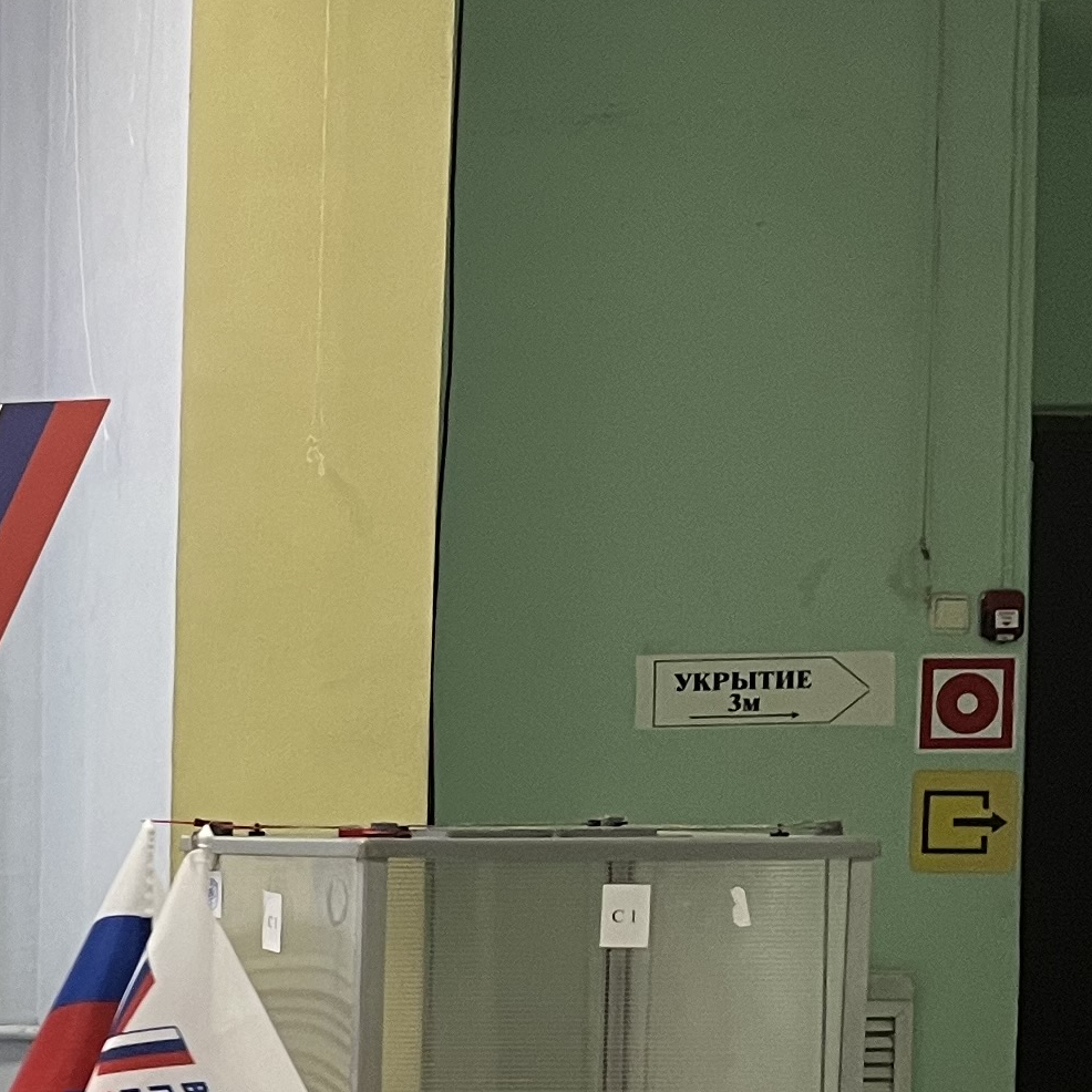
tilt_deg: -3.8
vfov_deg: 18.1
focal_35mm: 94
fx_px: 3355
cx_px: -1031
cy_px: 1022
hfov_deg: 15.2
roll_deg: +0.8
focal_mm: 5.1
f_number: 1.6
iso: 100
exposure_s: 1/50
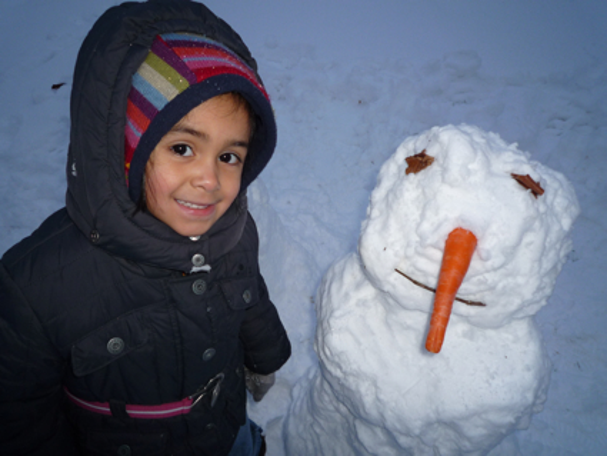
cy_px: 228
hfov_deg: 69.4
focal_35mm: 25
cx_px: 304
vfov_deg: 54.9
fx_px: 439
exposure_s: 1/30
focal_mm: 4.4
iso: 100
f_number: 2.8
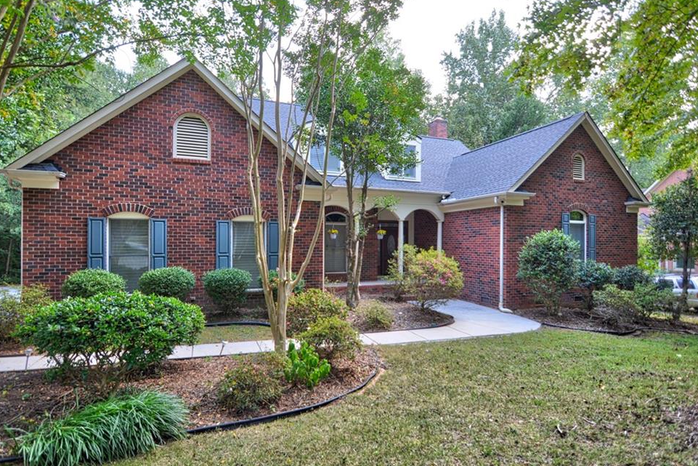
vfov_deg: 68.8
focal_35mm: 18
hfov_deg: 91.5
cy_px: 236
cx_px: 341
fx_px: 340
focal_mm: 11
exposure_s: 1/80
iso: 100
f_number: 2.8
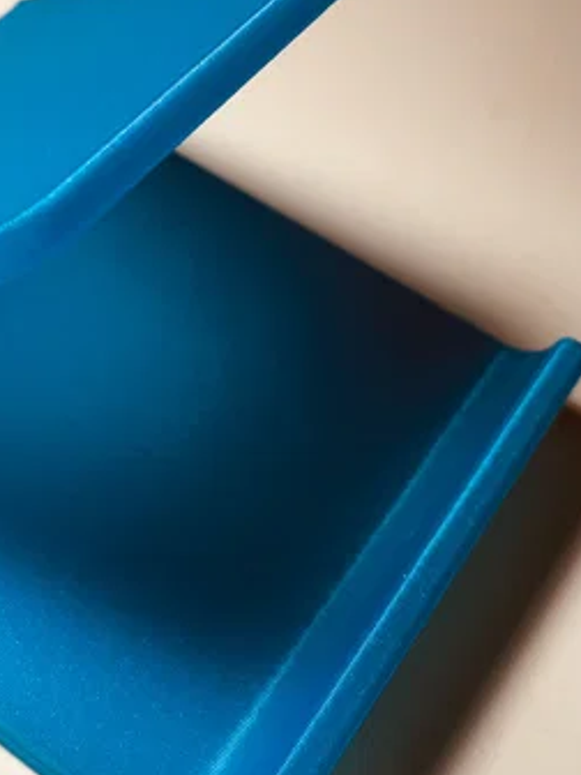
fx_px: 1208
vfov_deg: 35.5
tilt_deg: -51.4
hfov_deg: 26.3
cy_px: 370
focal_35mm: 54
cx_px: 84
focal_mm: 4.15
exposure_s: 1/100
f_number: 2.2
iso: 25
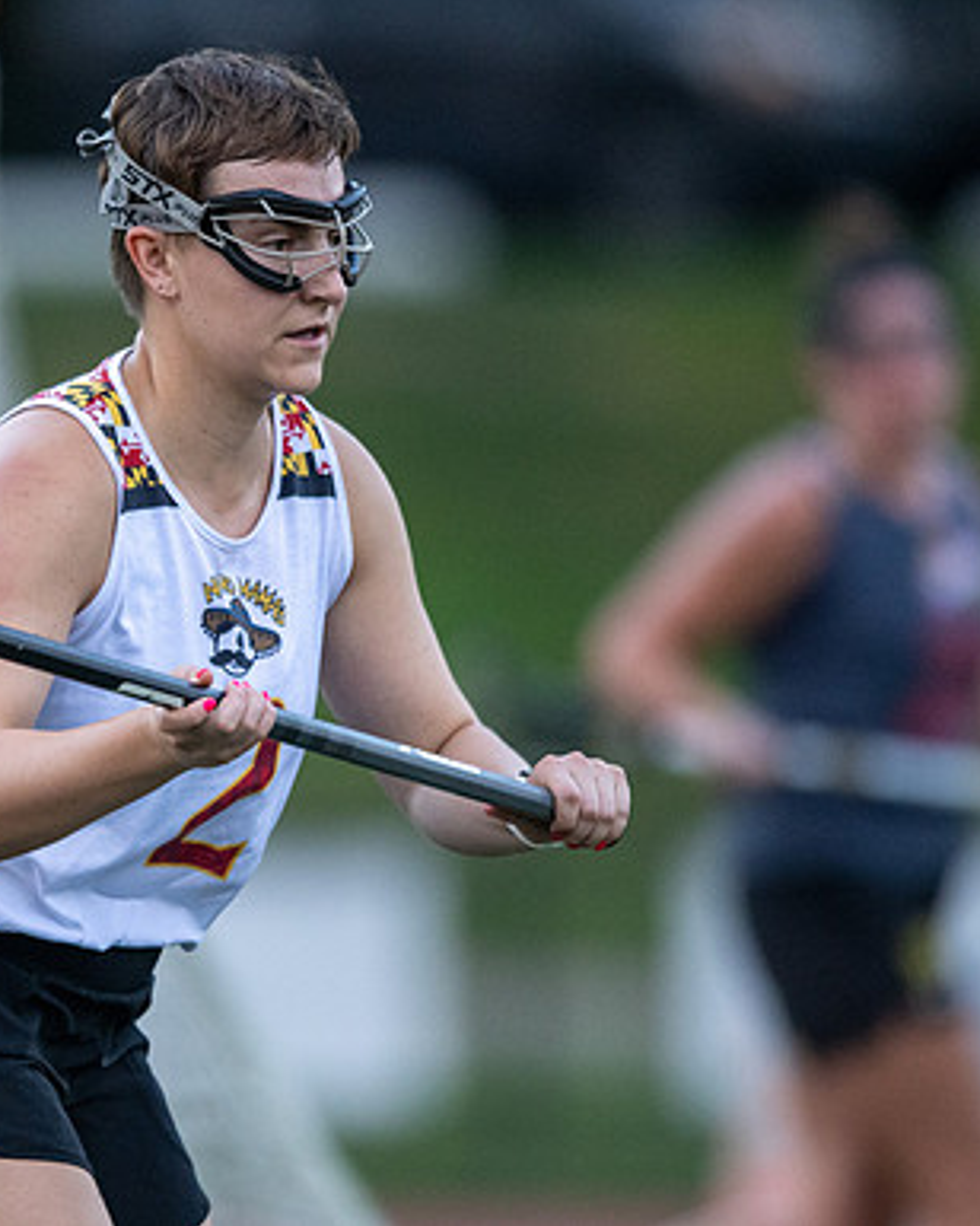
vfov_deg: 2.3
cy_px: 694
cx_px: 102
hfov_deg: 1.8
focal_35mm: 846
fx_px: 30672
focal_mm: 400
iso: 2200
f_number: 2.8
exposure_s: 1/1000
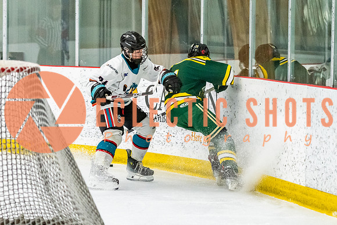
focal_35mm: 205
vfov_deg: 6.7
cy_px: 135
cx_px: 190
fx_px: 1916
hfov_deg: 10.0
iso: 4000
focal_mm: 102
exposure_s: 1/800
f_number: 2.8
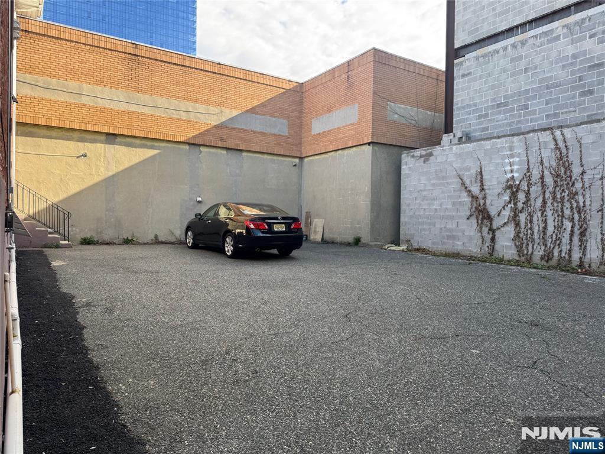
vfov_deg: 56.8
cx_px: 302
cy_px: 227
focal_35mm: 24
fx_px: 419
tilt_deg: +0.1
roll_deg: -0.8
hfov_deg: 71.6
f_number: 1.78
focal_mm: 6.76
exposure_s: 1/372
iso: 80
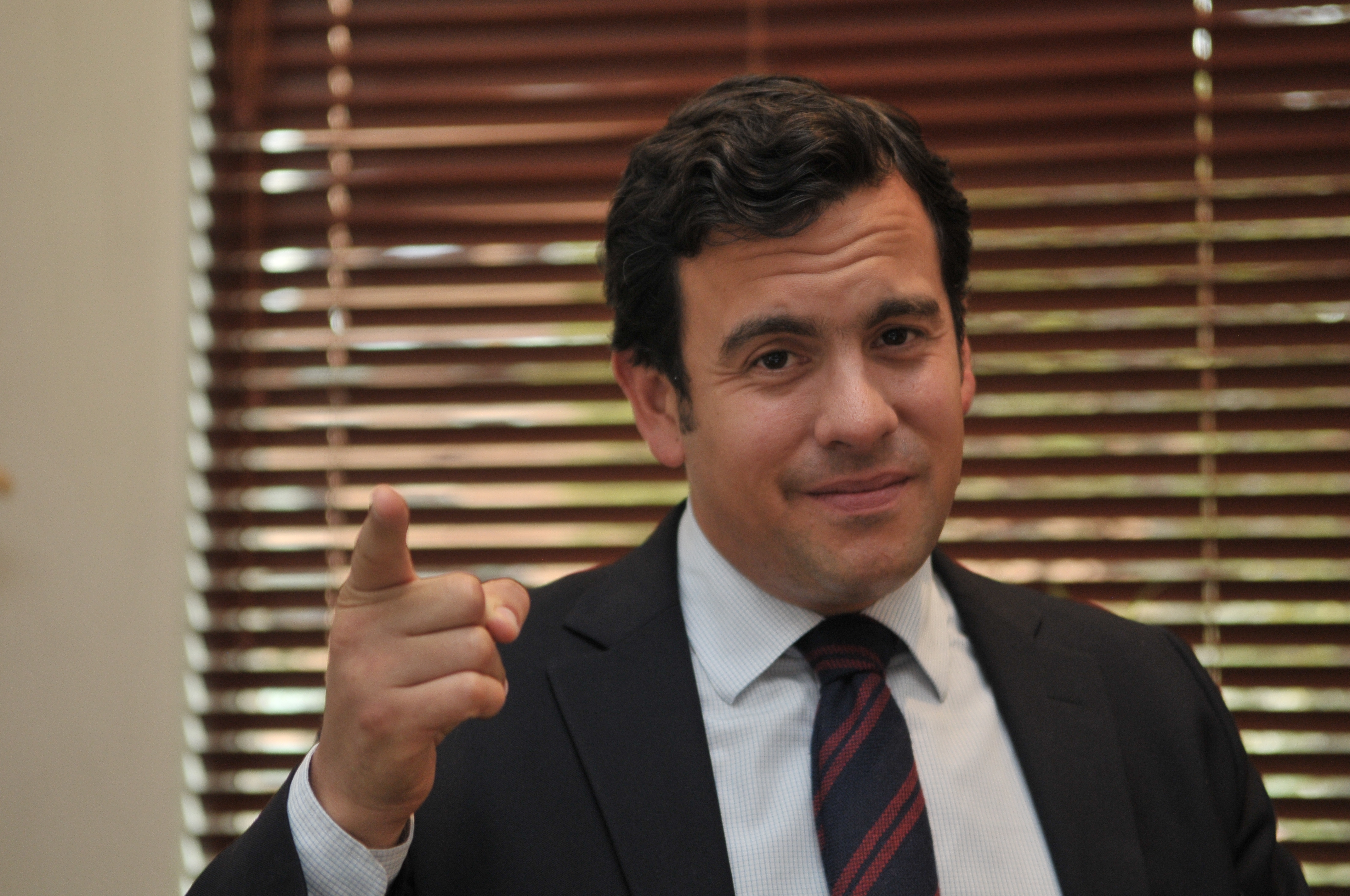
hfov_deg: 24.6
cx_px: 675
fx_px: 3090
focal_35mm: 82
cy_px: 448
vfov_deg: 16.5
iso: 500
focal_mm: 55
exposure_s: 1/100
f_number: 2.8
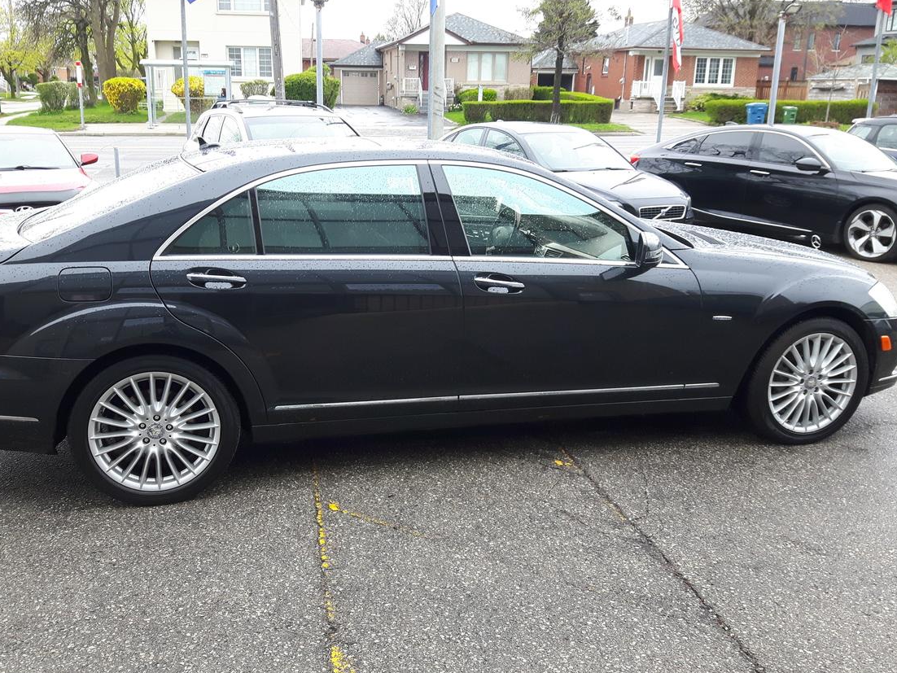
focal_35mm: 36
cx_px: 400
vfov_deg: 39.7
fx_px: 933
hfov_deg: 51.2
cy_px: 330
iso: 50
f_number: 1.9
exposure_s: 1/100
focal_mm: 3.7
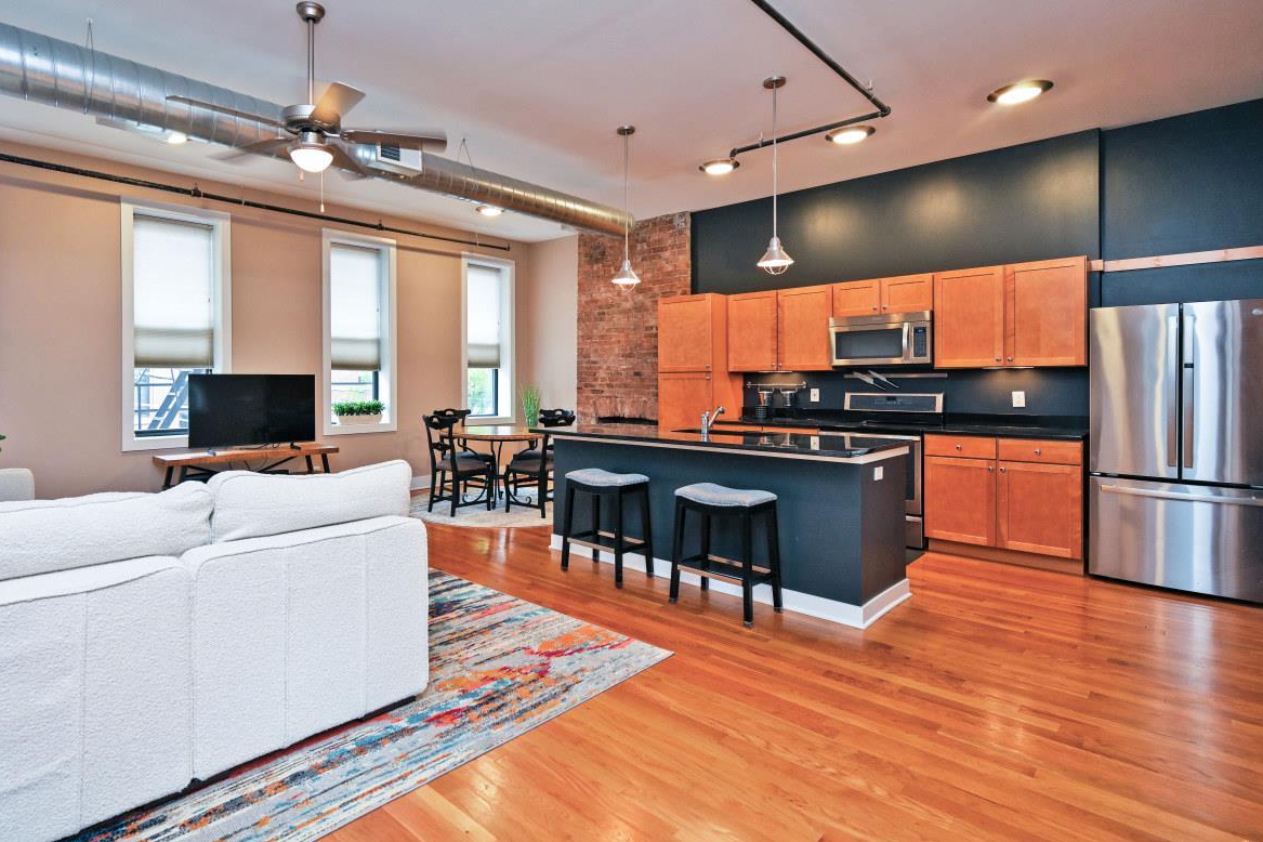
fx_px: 631
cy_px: 385
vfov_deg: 67.3
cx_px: 511
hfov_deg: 89.0
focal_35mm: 18
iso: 220
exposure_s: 1/60
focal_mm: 14
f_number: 4
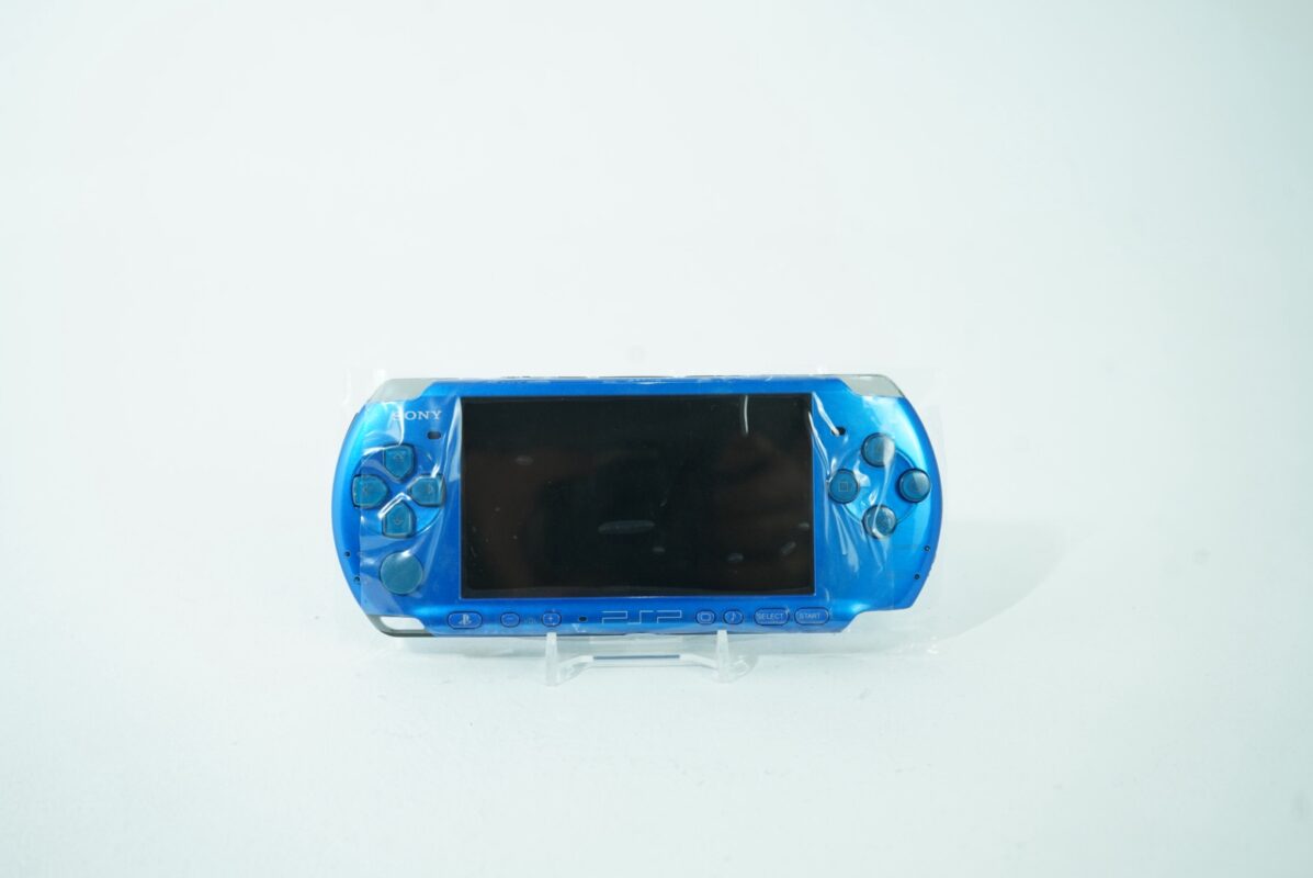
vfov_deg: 33.5
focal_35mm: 40
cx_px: 656
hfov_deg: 48.4
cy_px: 439
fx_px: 1460
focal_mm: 40
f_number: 6.3
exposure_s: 1/40
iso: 250
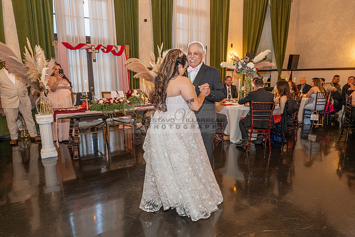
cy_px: 118
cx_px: 178
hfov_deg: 73.7
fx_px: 237
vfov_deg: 53.2
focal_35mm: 24
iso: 1600
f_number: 2.8
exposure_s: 1/125
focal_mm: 24
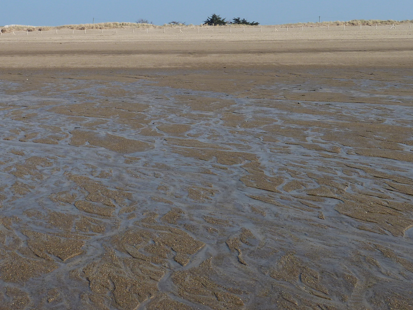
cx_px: 156
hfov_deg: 33.1
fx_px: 692
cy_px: 69
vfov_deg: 24.9
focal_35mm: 58
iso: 80
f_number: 5
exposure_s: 1/400
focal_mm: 6.1
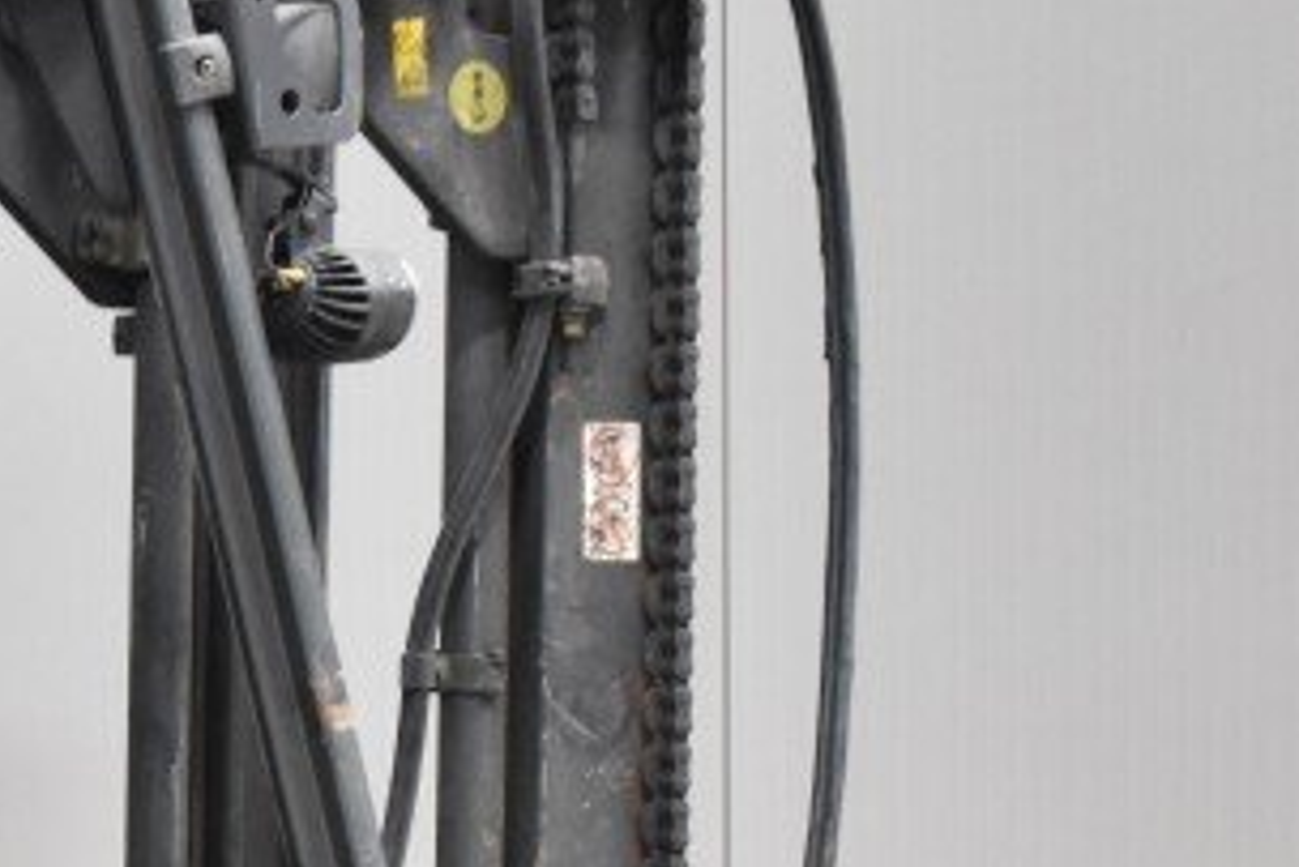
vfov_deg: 8.5
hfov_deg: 12.3
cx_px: -585
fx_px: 5775
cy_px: 1115
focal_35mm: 160
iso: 1600
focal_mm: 27
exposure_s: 1/25
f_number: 4.5
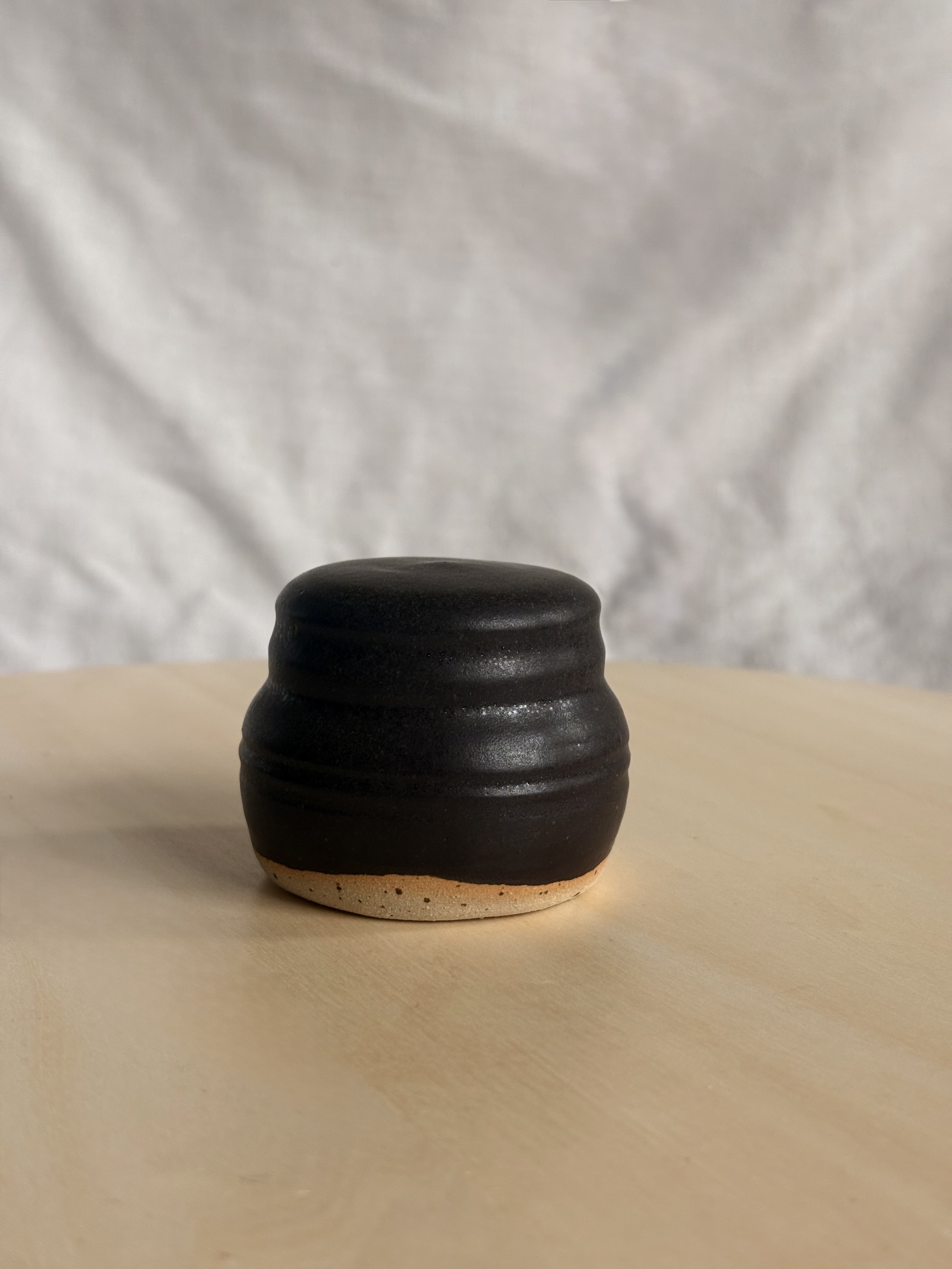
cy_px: 634
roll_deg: -1.6
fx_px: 1907
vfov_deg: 36.8
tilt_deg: -9.8
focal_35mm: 52
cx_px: 476
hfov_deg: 28.0
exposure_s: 1/121
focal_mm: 5.96
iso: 40
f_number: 1.6
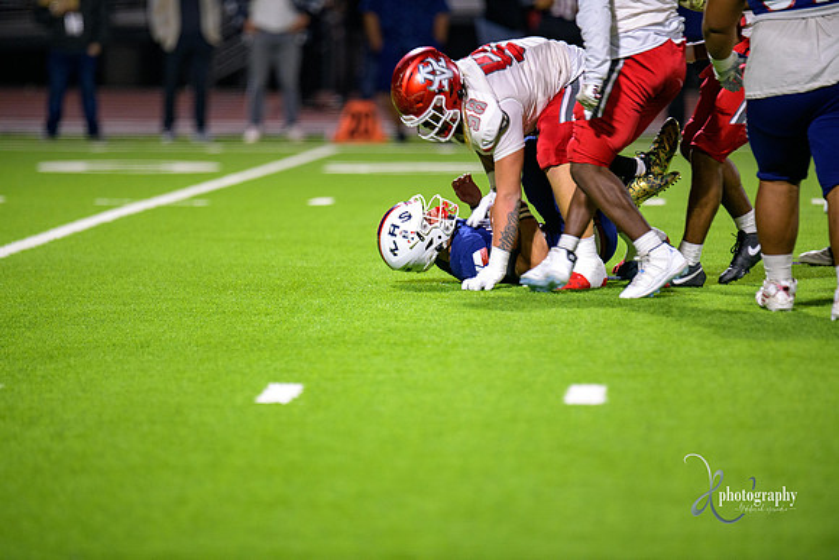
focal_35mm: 300
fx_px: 6993
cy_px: 280
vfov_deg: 4.6
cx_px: 420
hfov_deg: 6.9
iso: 2000
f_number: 2.8
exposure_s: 1/250
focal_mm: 300
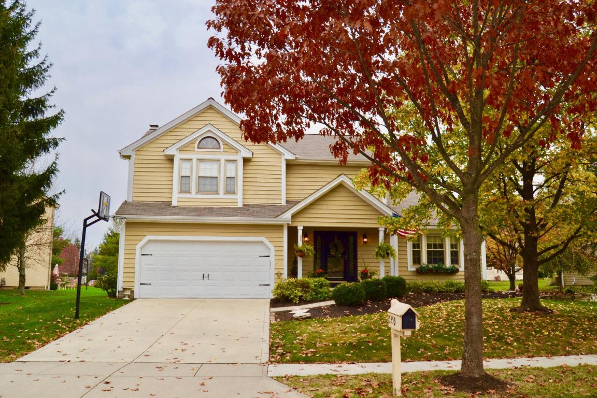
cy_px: 199
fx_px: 497
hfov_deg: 61.9
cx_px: 298
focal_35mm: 30
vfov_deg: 43.6
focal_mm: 20
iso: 100
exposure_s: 1/200
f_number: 6.3
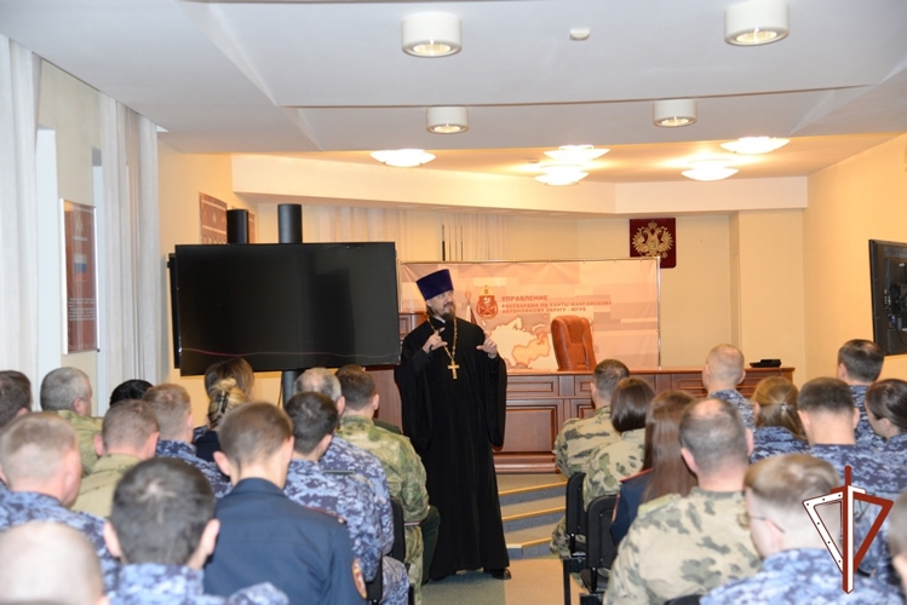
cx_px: 454
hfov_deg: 38.2
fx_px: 1311
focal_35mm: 52
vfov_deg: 26.0
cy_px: 302
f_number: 4
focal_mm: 52
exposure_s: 1/60
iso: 1600
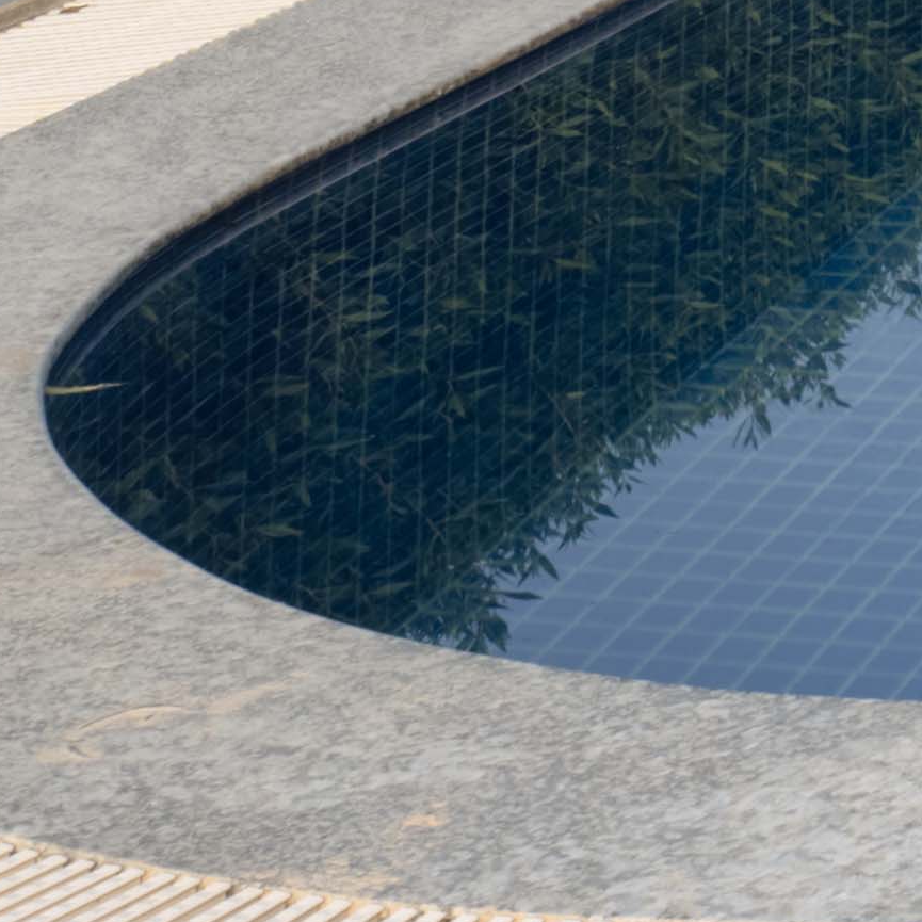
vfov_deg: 10.3
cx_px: 2697
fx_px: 4400
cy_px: -1340
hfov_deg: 9.5
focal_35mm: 146
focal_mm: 18
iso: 125
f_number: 10
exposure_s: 1/400
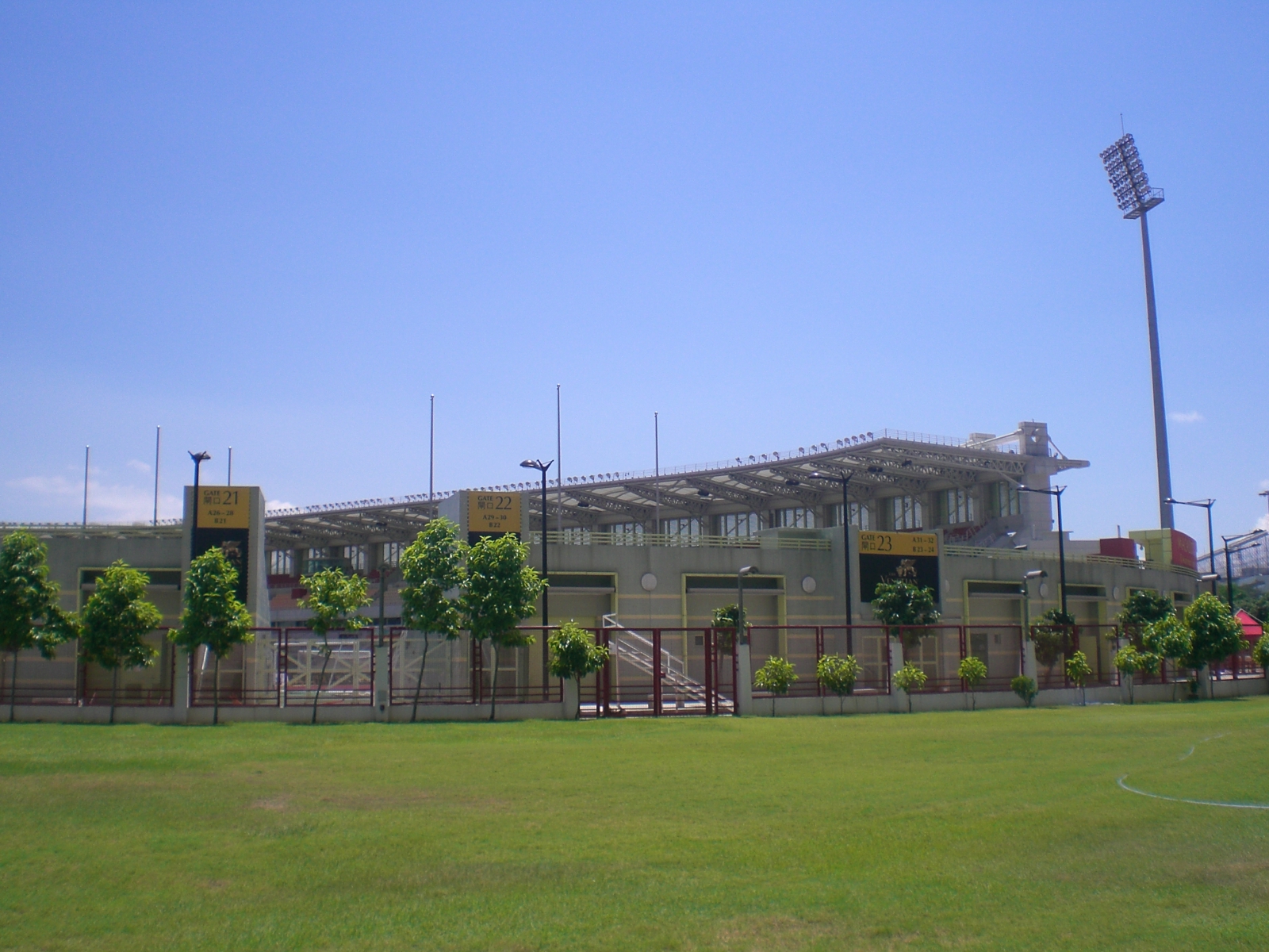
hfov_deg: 49.0
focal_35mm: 38
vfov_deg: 37.7
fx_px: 1393
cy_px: 476
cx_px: 634
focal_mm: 6.3
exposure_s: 1/640
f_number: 4.4
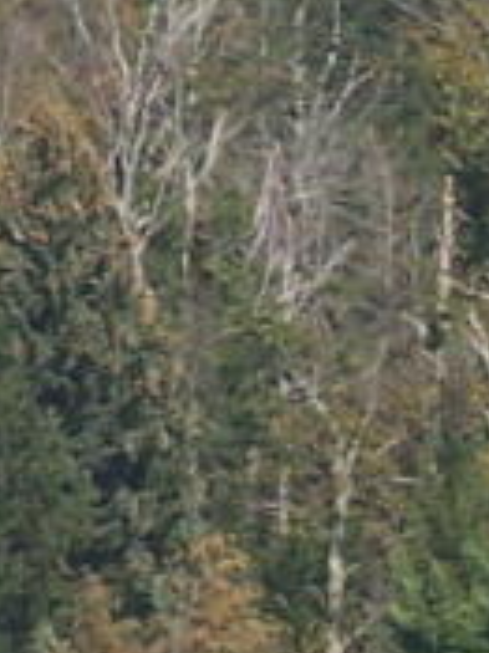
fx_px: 27872
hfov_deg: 1.0
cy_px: 632
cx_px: 1422
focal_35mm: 1478
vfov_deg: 1.3
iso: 80
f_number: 4.5
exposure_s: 1/640
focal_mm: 31.3
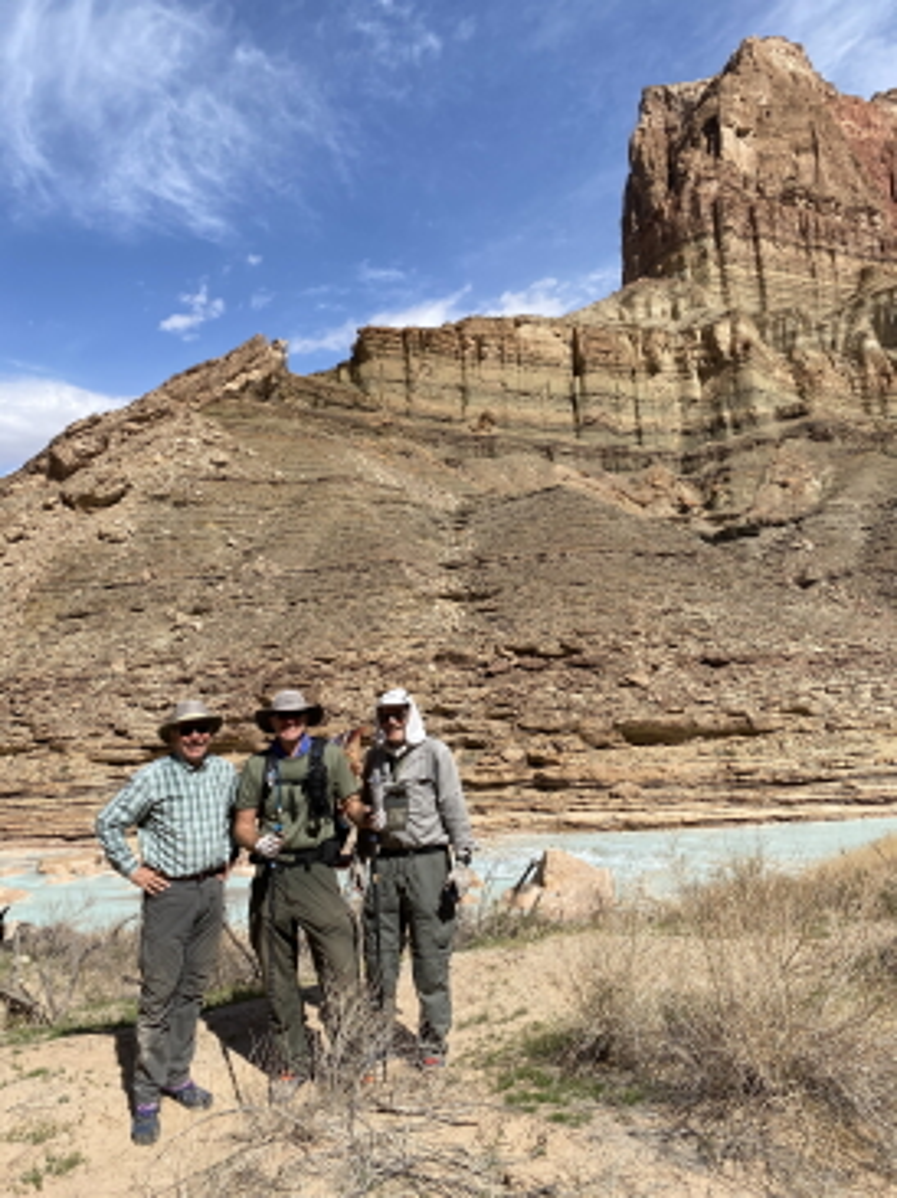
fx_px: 899
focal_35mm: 26
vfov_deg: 67.3
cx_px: 448
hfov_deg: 53.0
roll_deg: -0.8
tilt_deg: +7.8
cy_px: 599
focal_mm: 4.25
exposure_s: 1/3205
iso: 32
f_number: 1.8
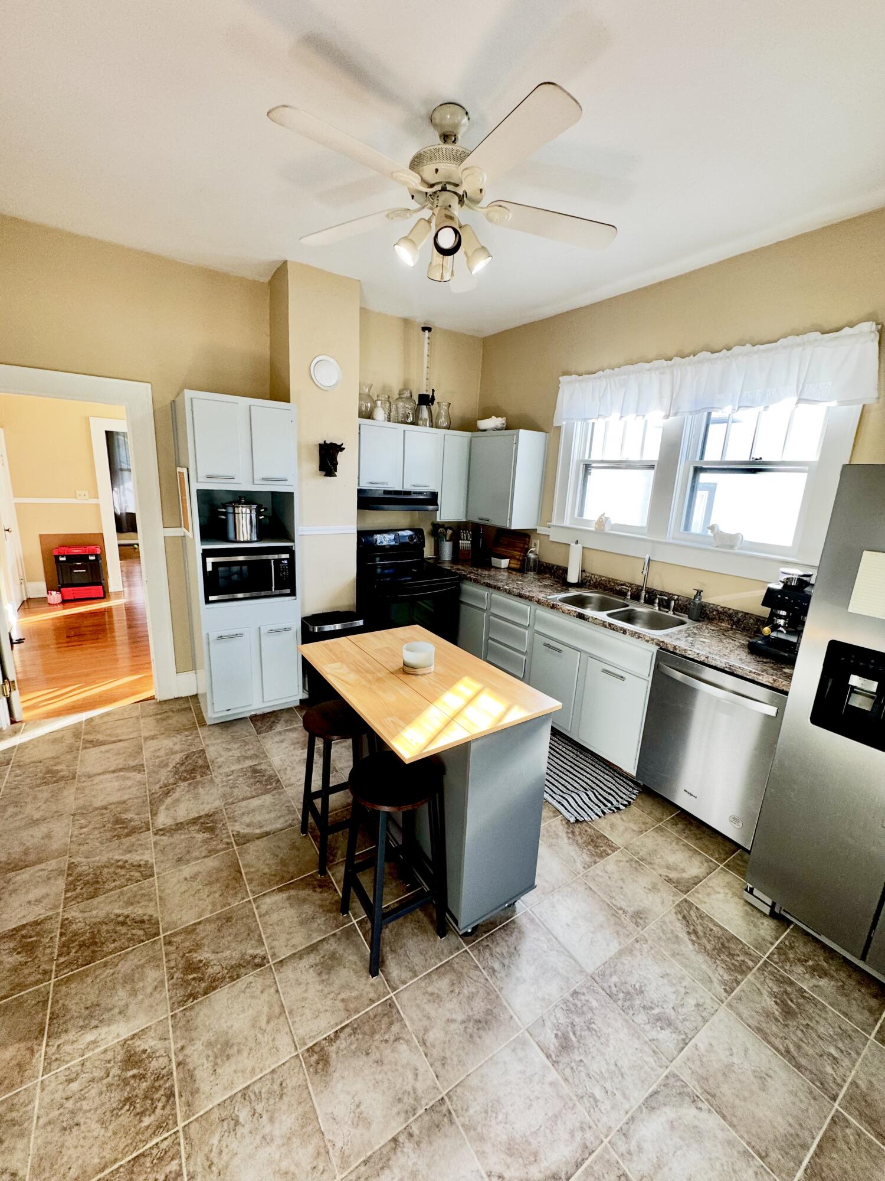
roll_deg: -2.8
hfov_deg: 85.7
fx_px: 477
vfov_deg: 102.1
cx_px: 442
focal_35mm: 14
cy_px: 590
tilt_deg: -13.7
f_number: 2.2
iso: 125
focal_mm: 2.22
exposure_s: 1/120
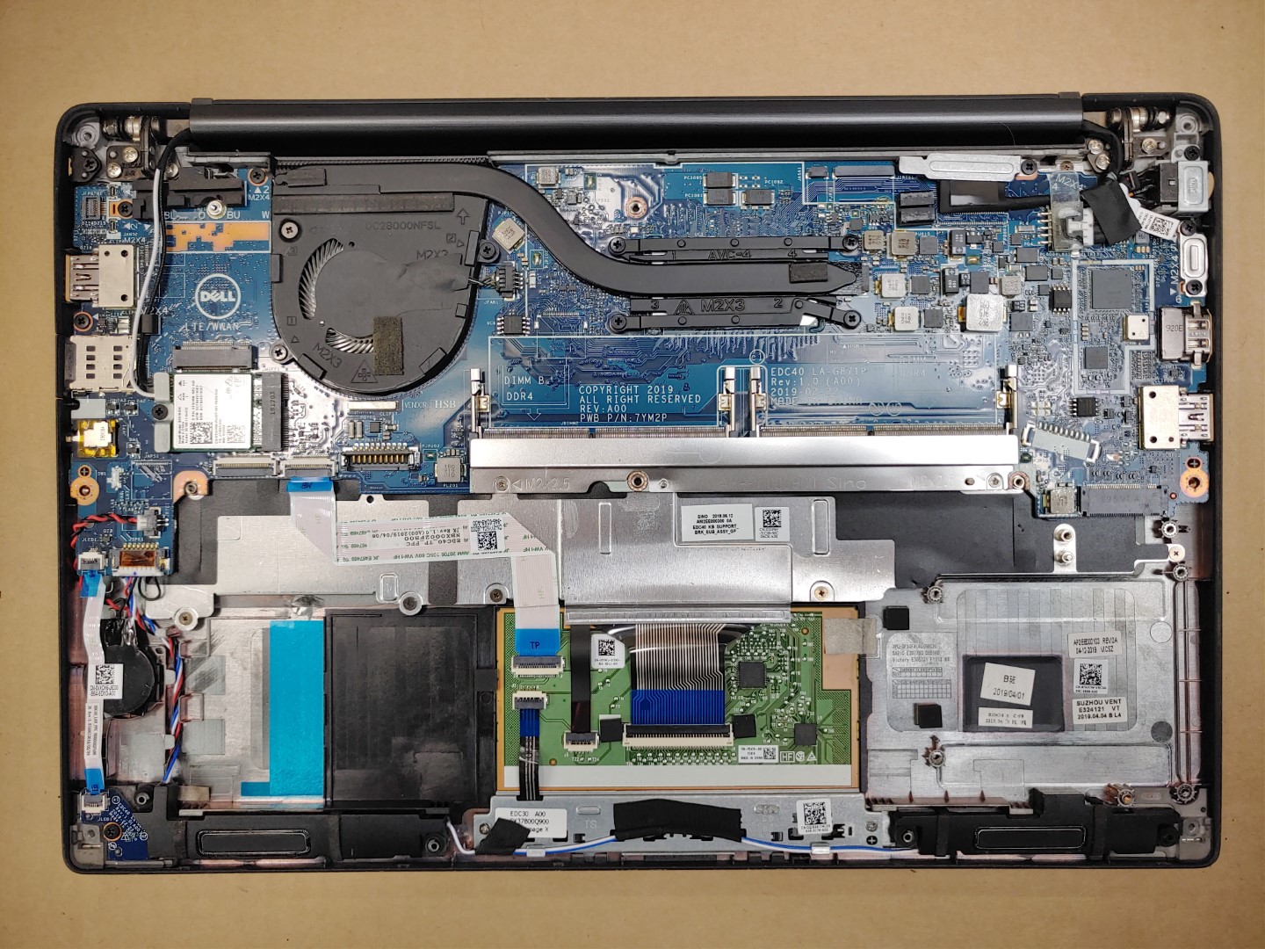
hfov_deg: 67.3
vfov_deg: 53.1
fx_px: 950
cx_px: 632
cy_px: 474
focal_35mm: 26
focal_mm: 4.36
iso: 50
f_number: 1.8
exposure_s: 1/178
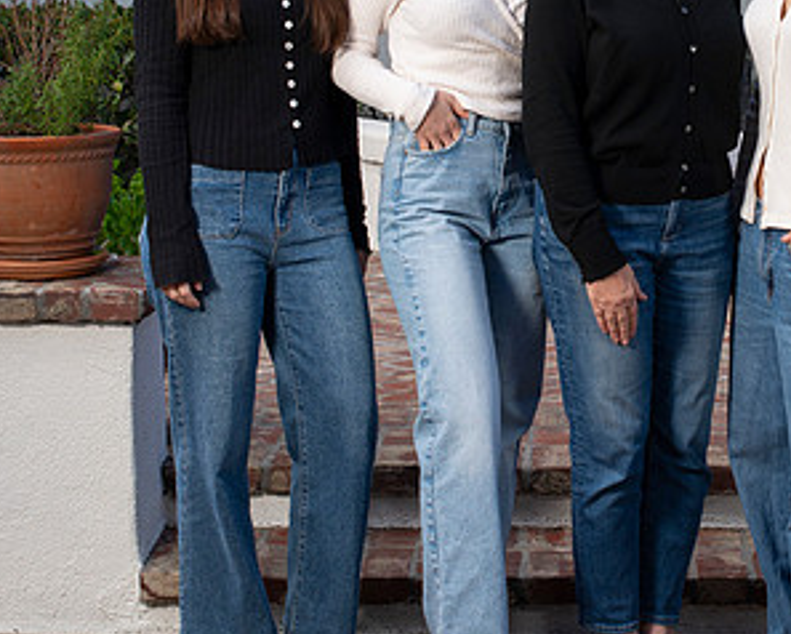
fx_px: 2647
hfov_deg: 16.9
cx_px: 639
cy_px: 198
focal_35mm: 113
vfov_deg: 13.6
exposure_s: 1/200
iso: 250
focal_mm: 50
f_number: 7.1
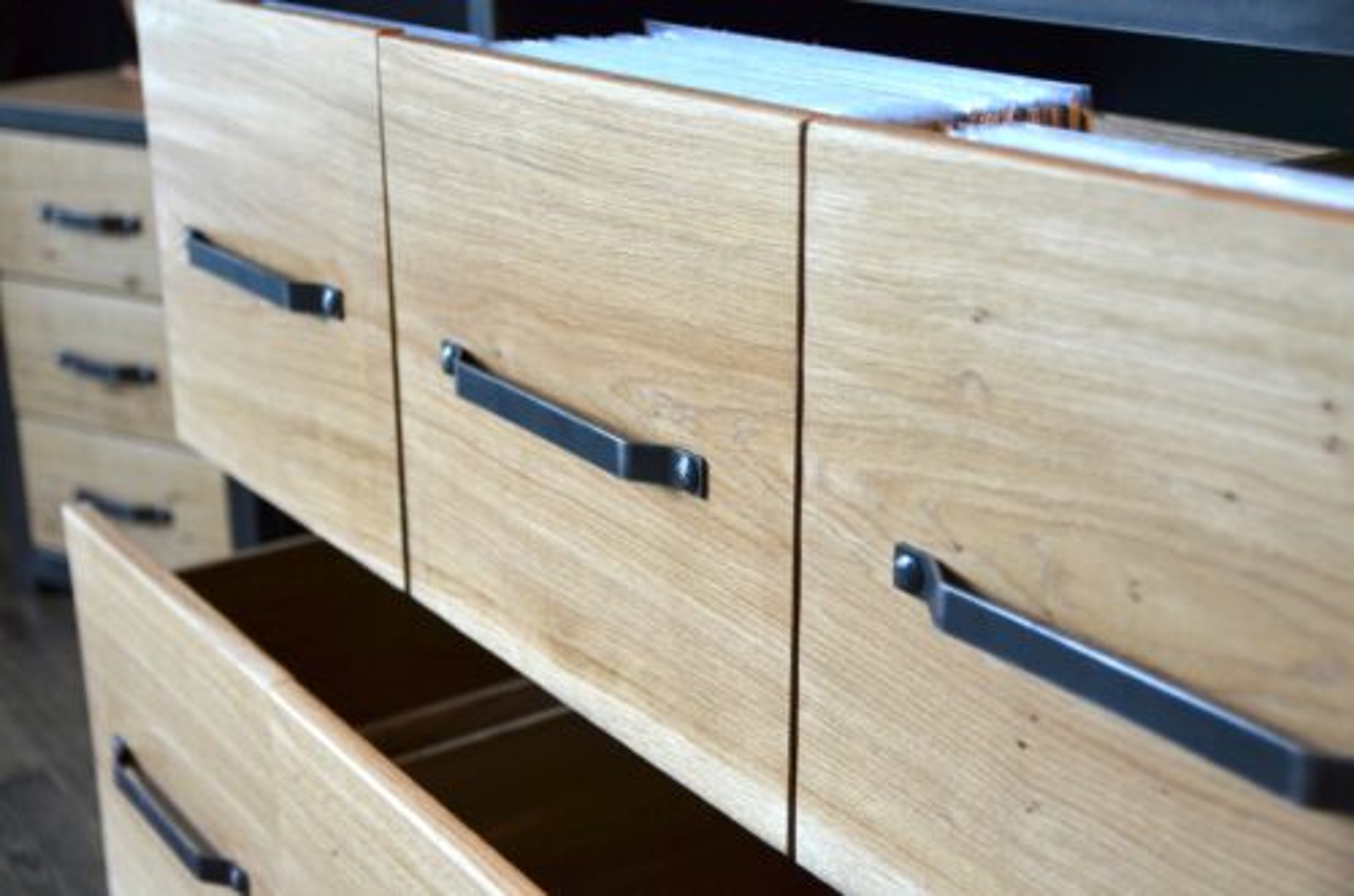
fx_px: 1914
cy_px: 448
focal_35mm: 51
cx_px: 677
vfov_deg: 26.4
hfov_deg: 39.0
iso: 800
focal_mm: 34
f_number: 2.8
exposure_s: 1/100
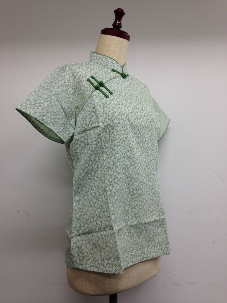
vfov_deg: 55.4
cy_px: 152
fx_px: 289
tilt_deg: +2.2
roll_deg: +1.3
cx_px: 114
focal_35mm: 33
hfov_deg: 42.9
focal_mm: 4.12
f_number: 2.4
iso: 50
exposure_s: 1/33
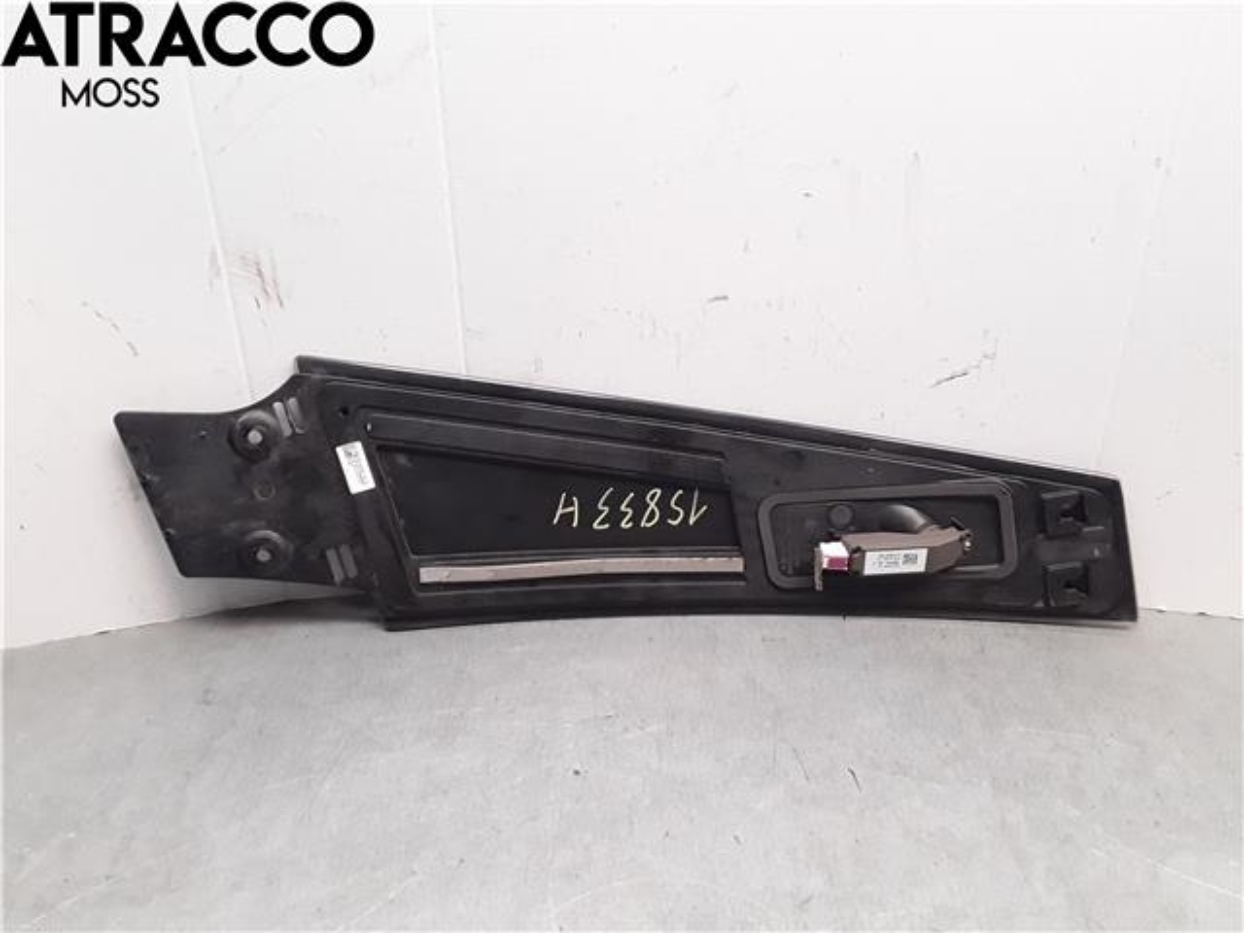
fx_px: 1006
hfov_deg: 63.4
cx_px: 622
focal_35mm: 28
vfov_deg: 49.7
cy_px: 466
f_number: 1.9
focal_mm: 2.91
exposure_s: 1/100
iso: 100
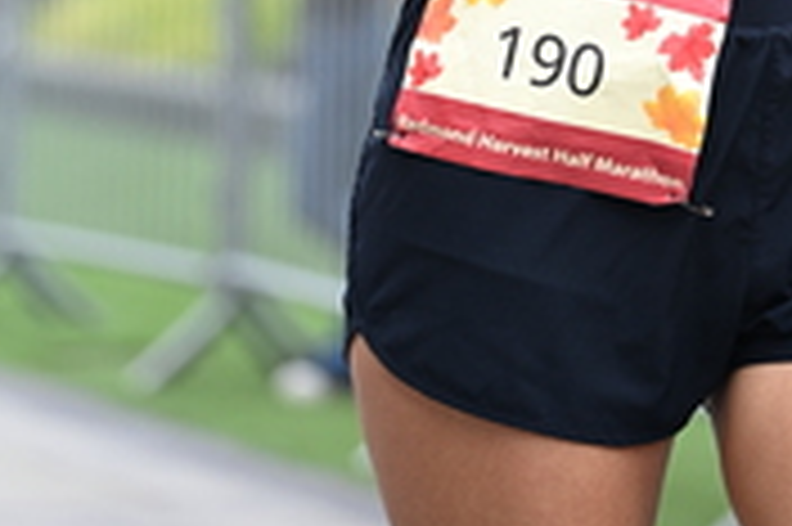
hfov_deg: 6.5
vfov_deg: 4.3
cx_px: 466
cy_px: -432
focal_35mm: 316
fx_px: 6945
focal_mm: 101
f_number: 2.8
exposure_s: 1/1600
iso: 640
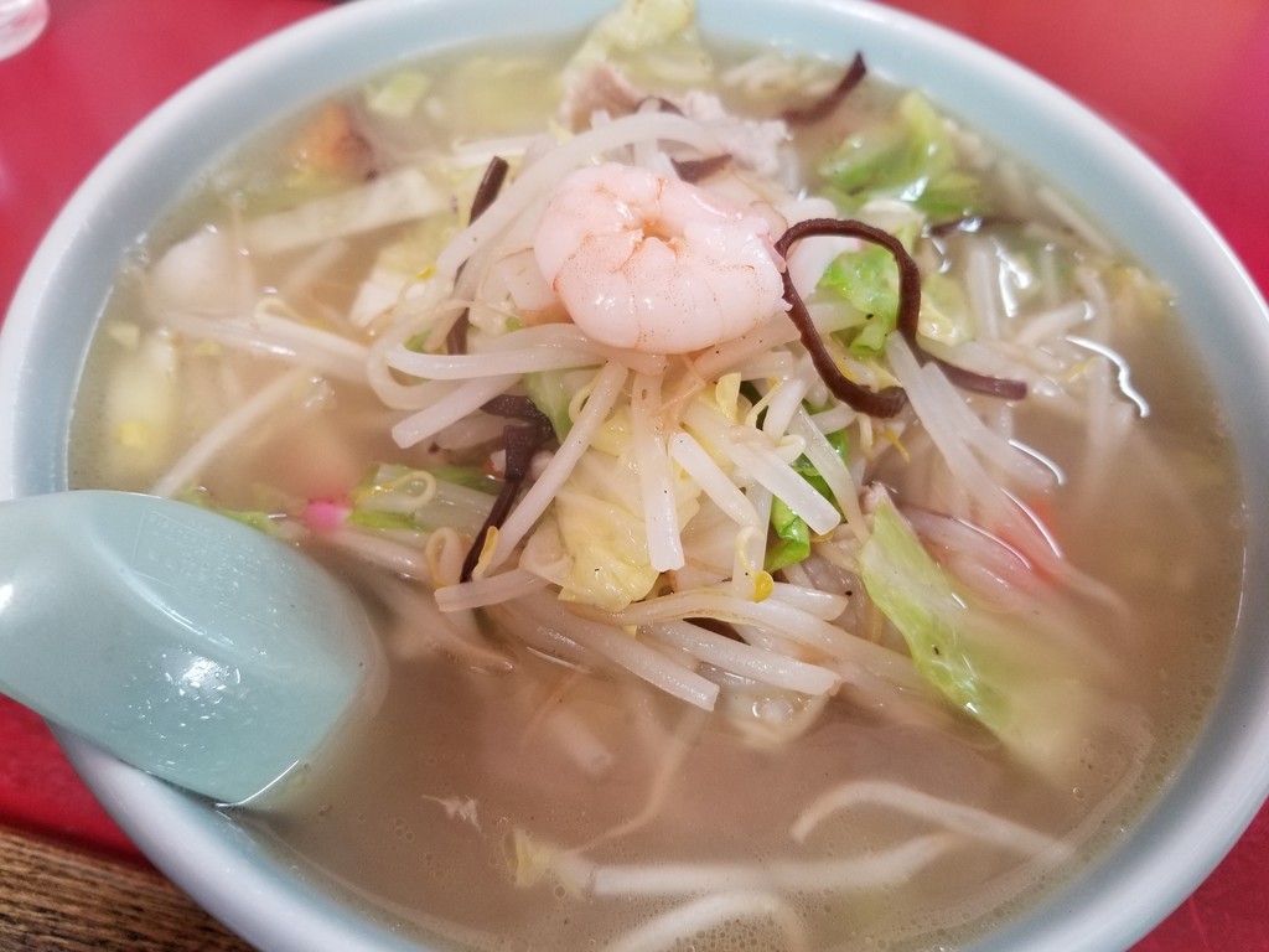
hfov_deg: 67.3
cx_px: 634
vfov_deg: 53.1
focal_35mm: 26
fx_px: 953
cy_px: 476
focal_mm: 4.25
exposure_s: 1/33
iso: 160
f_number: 1.7
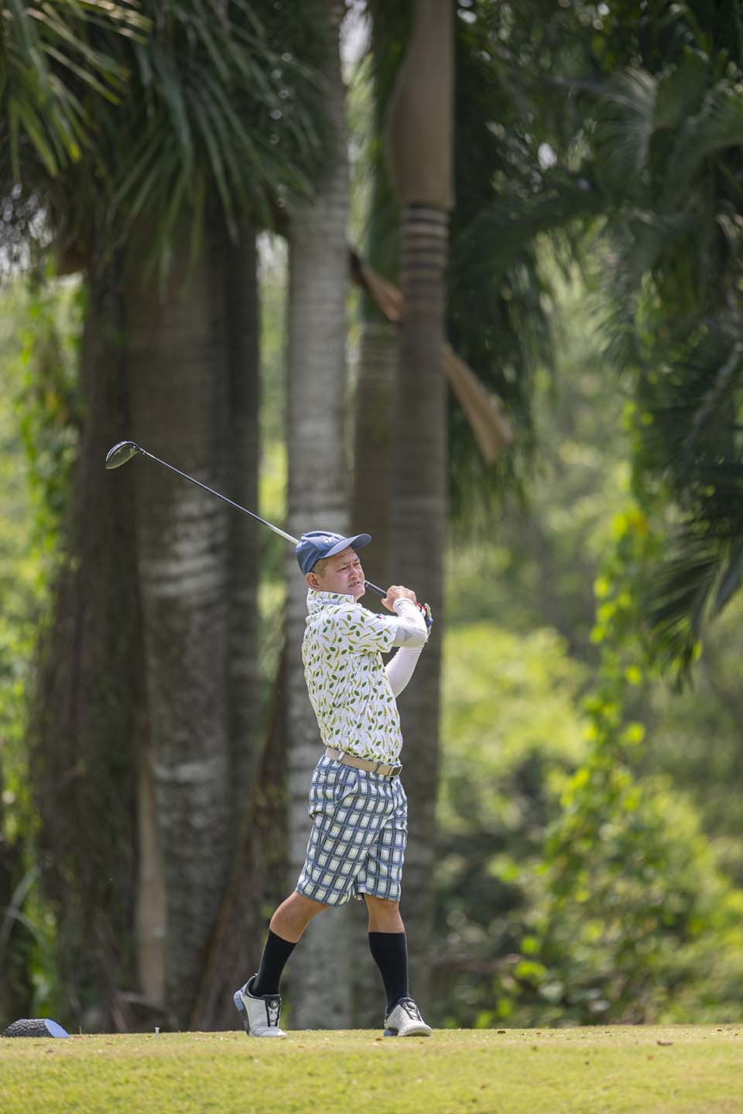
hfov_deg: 3.4
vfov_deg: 5.2
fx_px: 12382
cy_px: 557
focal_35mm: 400
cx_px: 372
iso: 280
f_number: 3.5
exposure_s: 1/2500
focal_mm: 400
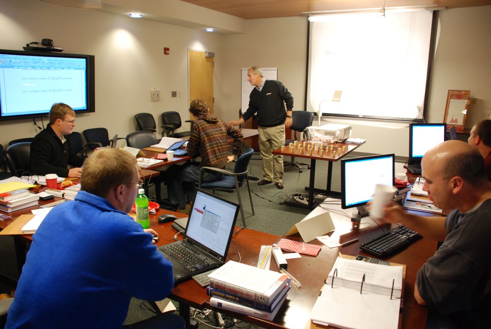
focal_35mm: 30
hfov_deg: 61.9
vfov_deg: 43.7
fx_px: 410
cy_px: 164
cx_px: 246
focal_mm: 20
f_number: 3.8
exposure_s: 1/25
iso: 800
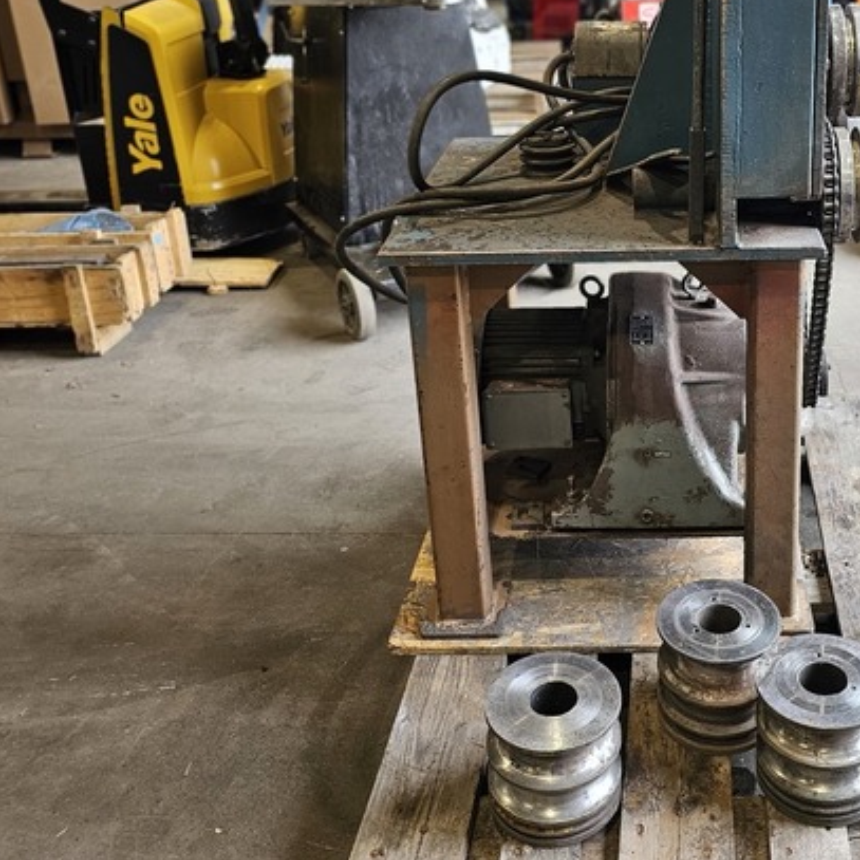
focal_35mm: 40
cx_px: 638
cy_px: 235
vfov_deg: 40.9
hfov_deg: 40.7
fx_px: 1124
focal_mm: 6.3
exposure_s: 1/66
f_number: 1.7
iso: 100
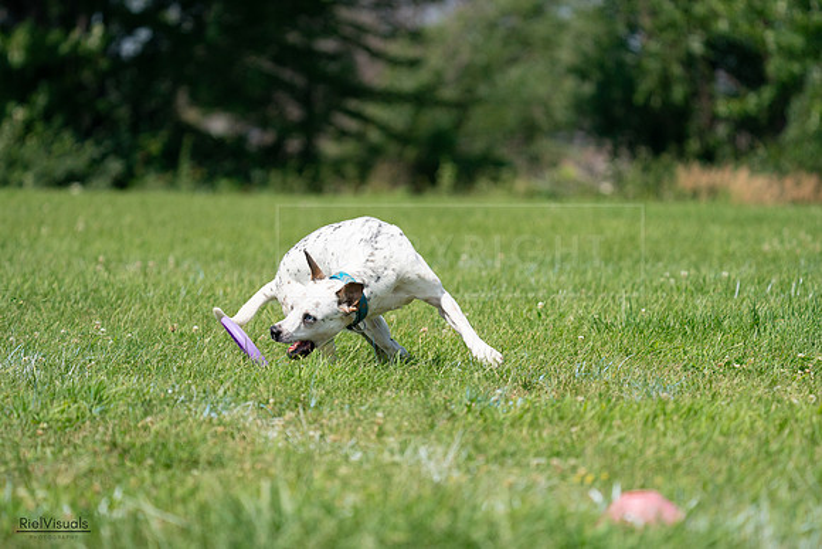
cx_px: 411
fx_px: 5869
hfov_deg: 8.0
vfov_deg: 5.4
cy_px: 274
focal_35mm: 257
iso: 500
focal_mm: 257
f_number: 5.6
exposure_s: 1/4000
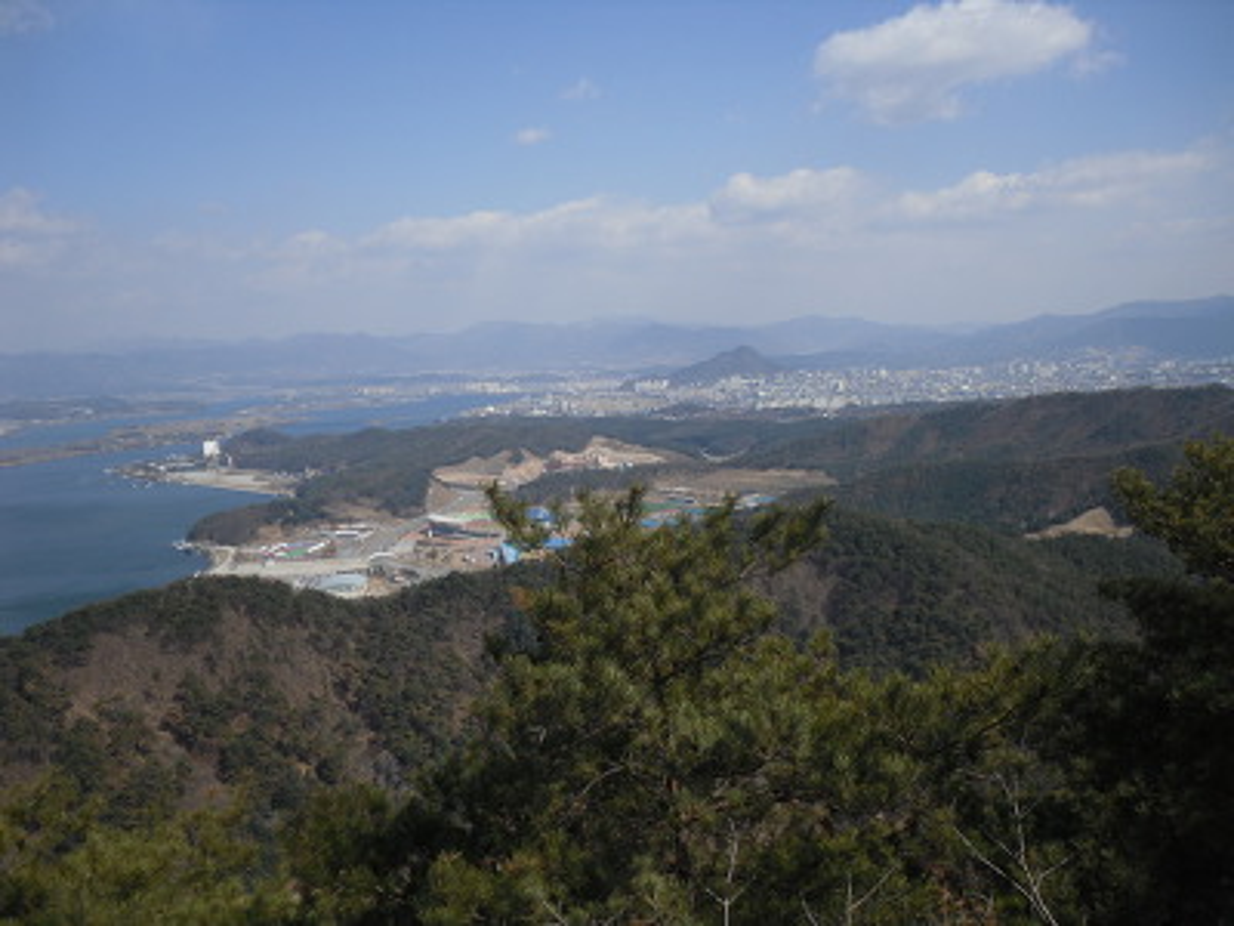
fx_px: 1248
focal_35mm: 35
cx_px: 617
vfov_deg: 40.7
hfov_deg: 52.6
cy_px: 463
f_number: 7.6
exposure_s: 1/245
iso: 80
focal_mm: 6.3
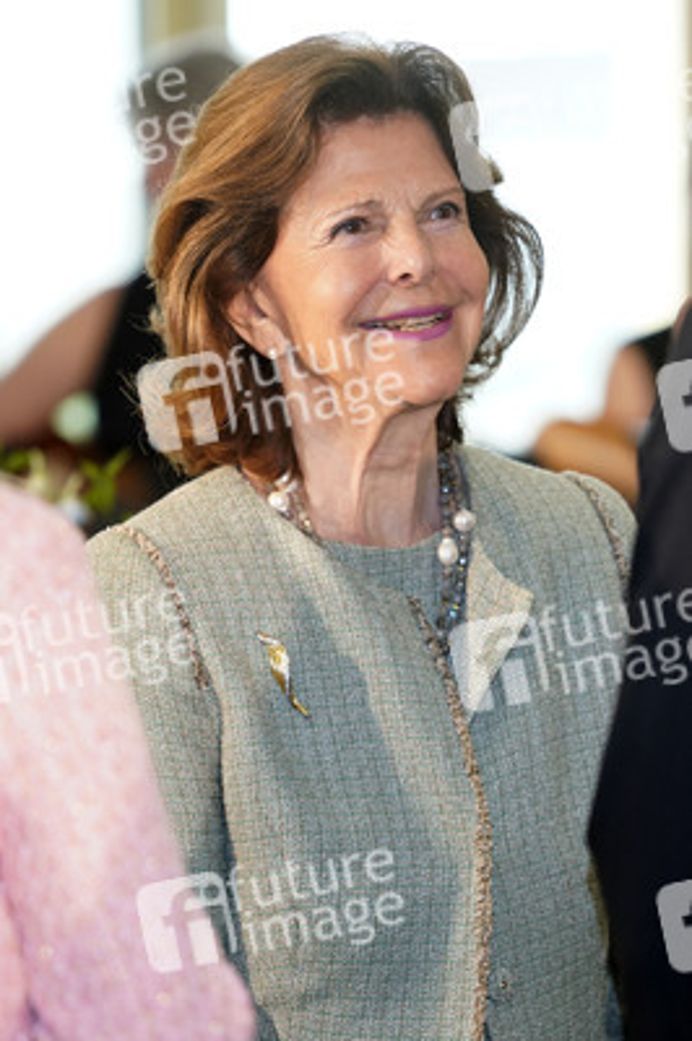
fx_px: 5776
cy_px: 520
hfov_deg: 6.9
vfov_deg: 10.3
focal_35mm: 200
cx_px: 346
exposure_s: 1/250
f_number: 4
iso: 1250
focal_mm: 200
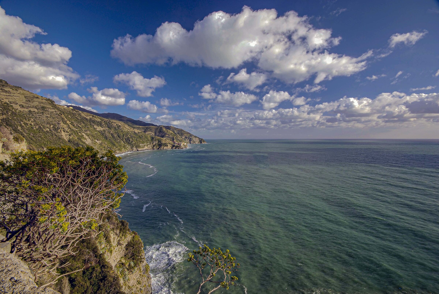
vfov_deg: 77.5
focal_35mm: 15
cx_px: 220
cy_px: 147
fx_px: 183
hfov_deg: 100.3
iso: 100
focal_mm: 10
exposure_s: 1/25
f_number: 11
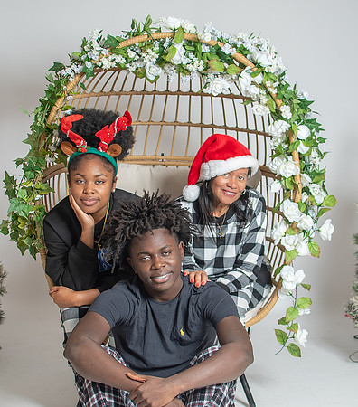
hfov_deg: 23.0
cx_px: 172
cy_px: 204
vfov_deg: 26.0
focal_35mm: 70
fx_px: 881
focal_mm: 35
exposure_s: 1/250
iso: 100
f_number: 3.2
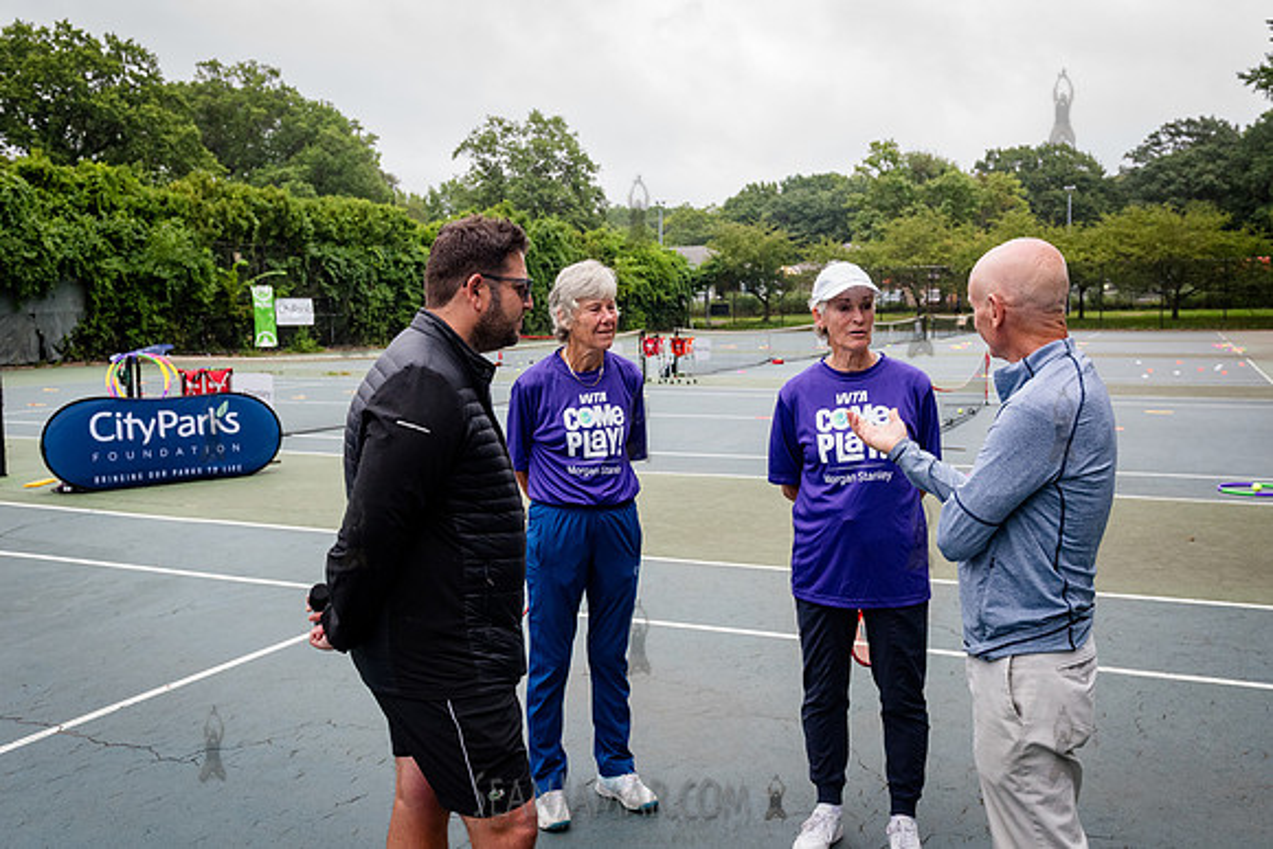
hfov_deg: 56.7
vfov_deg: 39.6
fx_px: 1179
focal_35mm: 33
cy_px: 415
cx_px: 684
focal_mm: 28
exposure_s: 1/1250
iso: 1600
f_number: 5
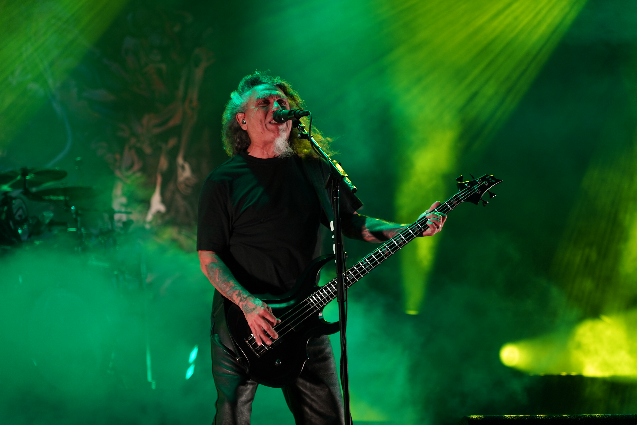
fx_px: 1858
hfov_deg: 19.5
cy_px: 212
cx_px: 318
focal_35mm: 105
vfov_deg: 13.0
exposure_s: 1/125
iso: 320
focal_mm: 105
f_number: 4
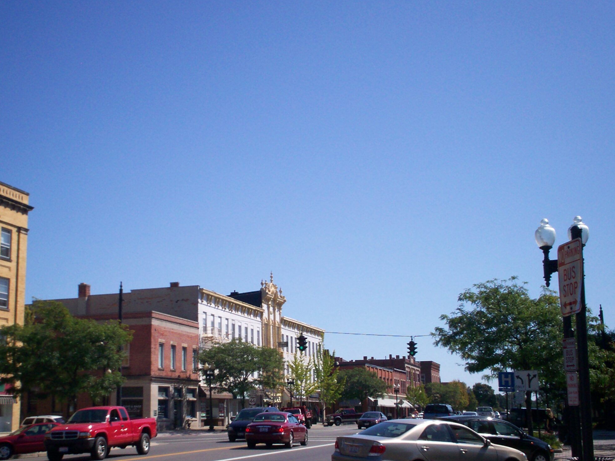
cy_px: 260
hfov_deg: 40.2
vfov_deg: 30.8
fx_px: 835
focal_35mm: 47
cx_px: 245
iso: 100
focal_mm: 6
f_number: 4.5
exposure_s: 1/850
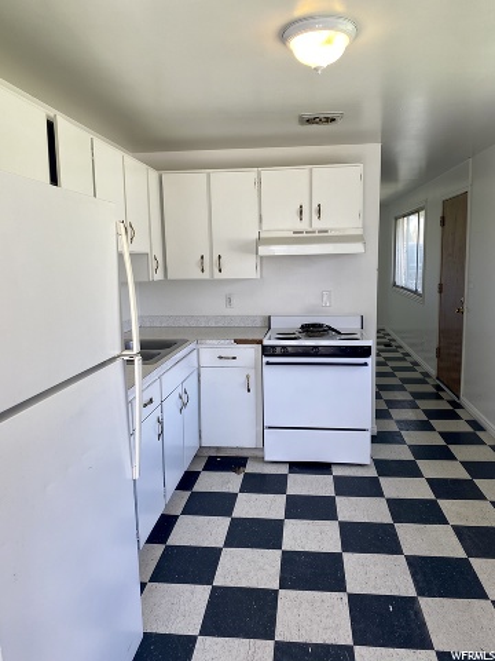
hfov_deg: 53.1
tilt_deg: -7.8
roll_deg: +1.1
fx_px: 496
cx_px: 248
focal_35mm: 26
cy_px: 330
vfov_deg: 67.3
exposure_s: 1/133
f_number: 1.8
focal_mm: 4.25
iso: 32
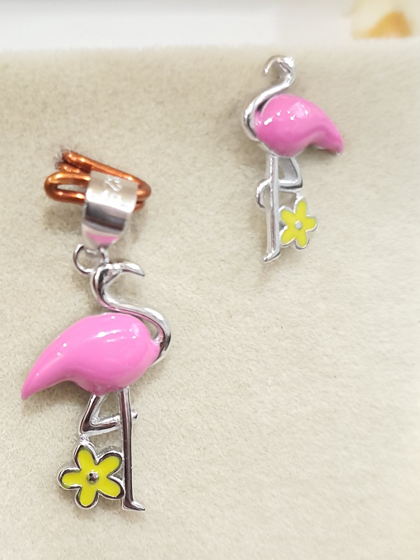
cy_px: 410
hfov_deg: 23.2
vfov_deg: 30.7
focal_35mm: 62
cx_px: 73
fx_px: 1003
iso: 400
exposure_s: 1/50
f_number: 1.7
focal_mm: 4.32
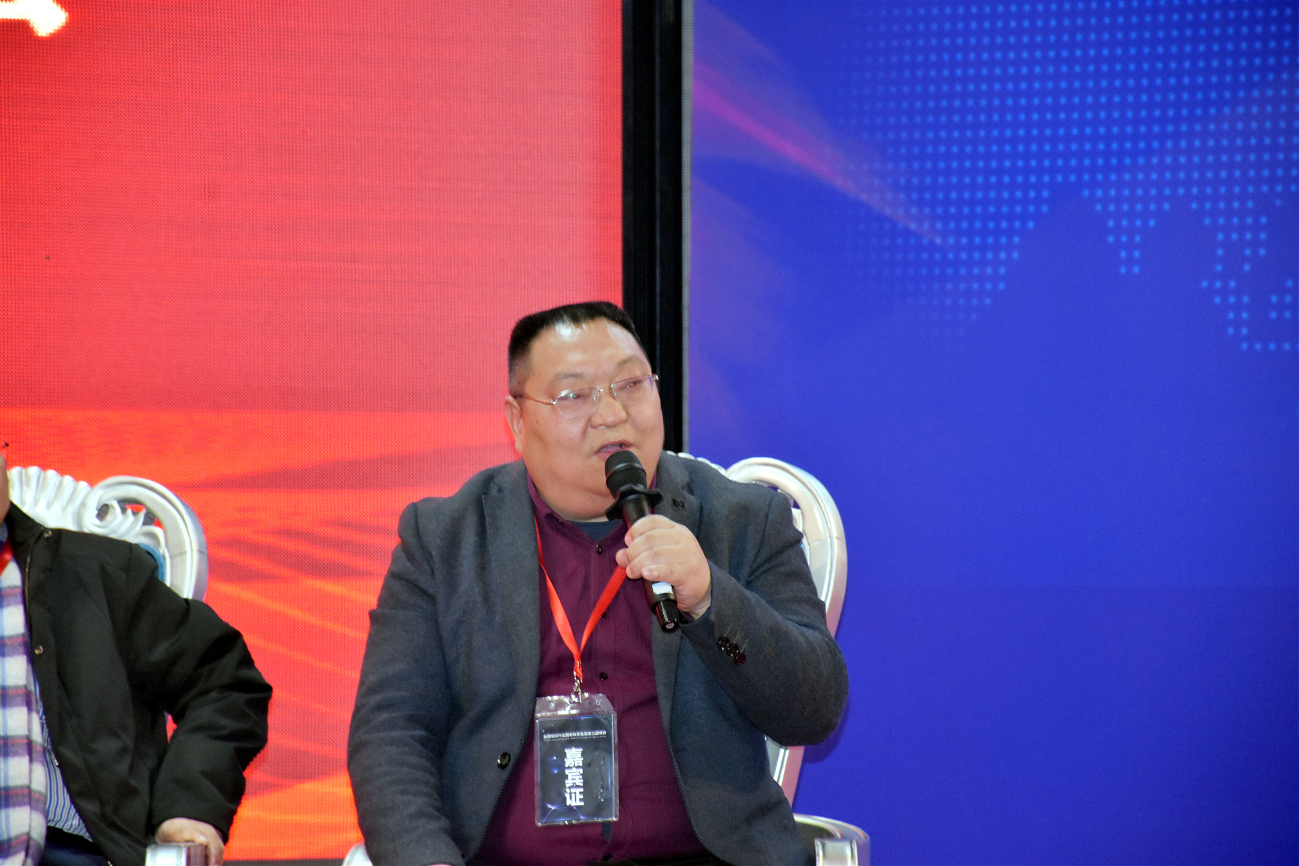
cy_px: 433
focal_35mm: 210
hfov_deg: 9.8
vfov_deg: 6.5
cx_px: 650
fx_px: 7576
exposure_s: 1/60
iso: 2000
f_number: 5.6
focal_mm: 140
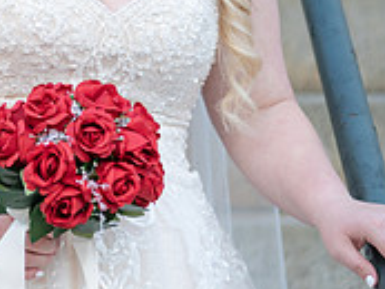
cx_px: -82
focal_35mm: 380
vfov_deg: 3.9
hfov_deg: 5.2
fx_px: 4229
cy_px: -50
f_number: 2.8
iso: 500
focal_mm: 118
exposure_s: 1/200
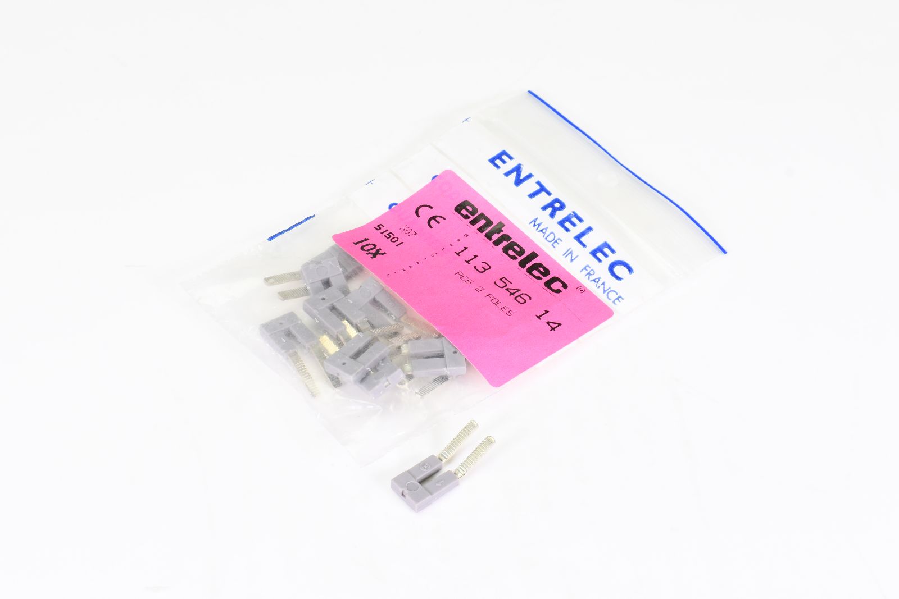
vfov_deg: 17.1
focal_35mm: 80
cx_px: 450
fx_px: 1998
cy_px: 300
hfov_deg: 25.4
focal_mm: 40
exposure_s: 1/10
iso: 100
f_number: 14
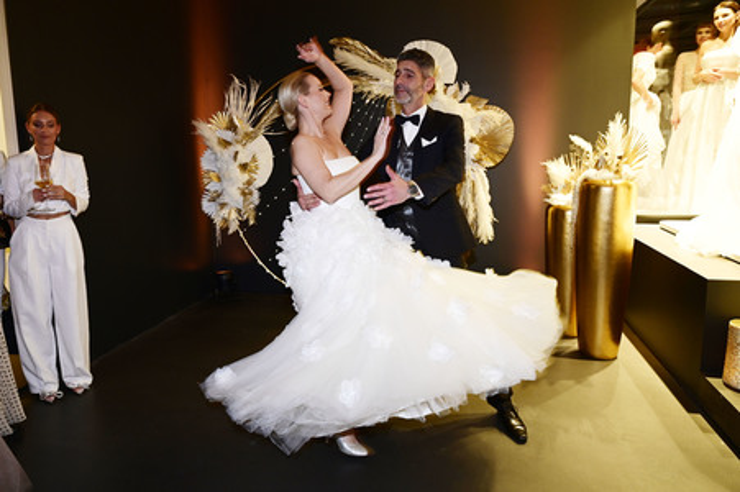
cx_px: 370
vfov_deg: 53.1
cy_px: 246
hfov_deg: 73.8
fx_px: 493
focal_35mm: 24
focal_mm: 24
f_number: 4.5
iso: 1250
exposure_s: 1/60
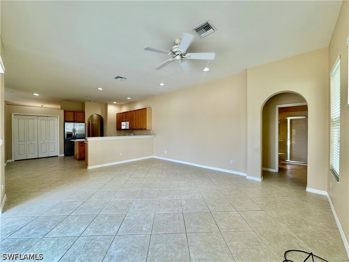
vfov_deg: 85.7
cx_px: 174
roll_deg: +0.4
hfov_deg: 102.1
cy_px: 131
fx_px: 141
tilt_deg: +0.0
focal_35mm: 14
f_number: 2.2
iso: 64
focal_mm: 2.22
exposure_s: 1/120
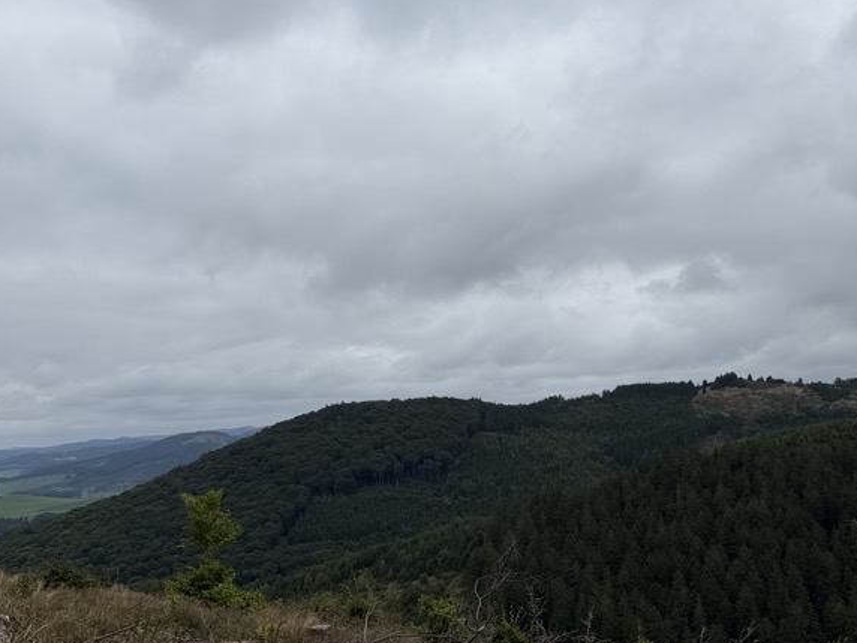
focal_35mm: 43
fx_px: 1065
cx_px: 520
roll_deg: +2.0
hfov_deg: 43.6
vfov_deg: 33.6
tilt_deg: +6.9
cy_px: 280
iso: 80
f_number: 1.78
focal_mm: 6.76
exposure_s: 1/3953
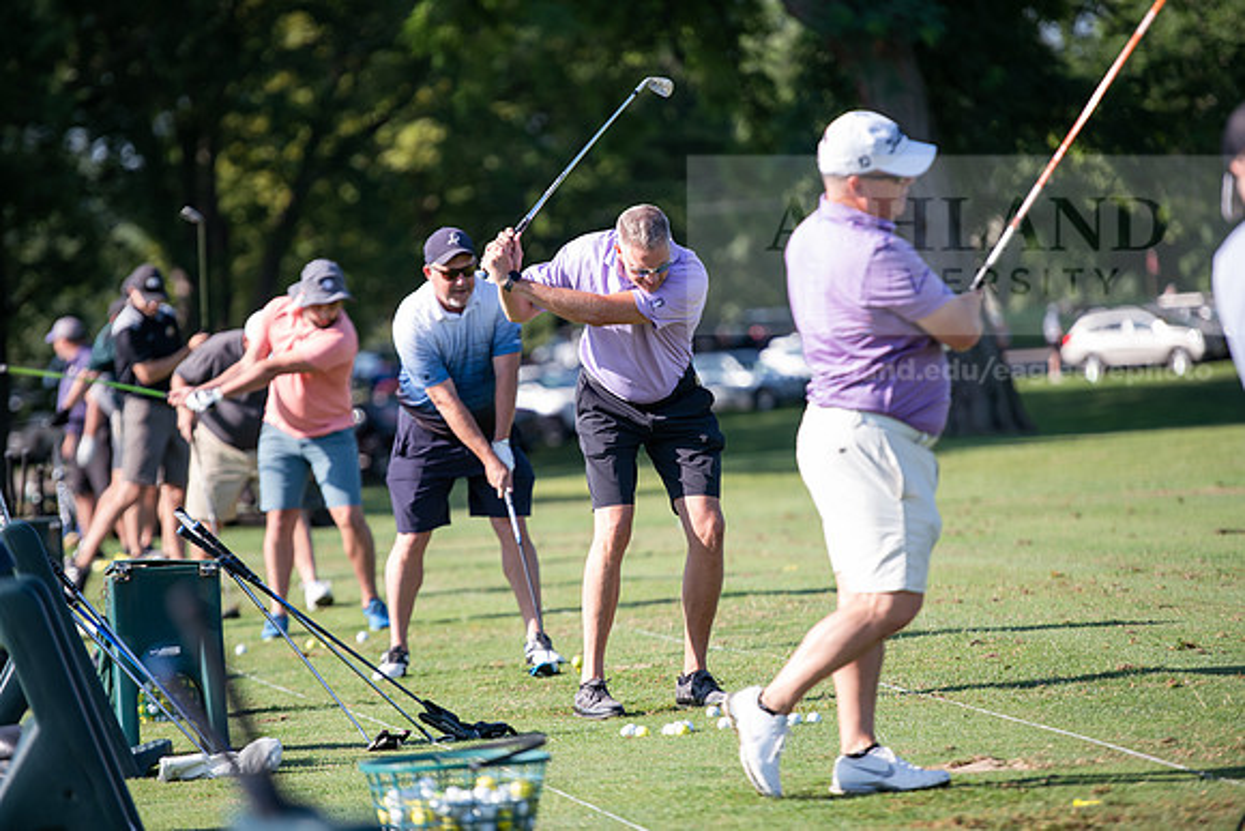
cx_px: 622
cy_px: 416
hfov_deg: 11.1
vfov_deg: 7.4
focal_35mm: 185
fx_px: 6399
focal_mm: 185
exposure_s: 1/400
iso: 80
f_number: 3.2
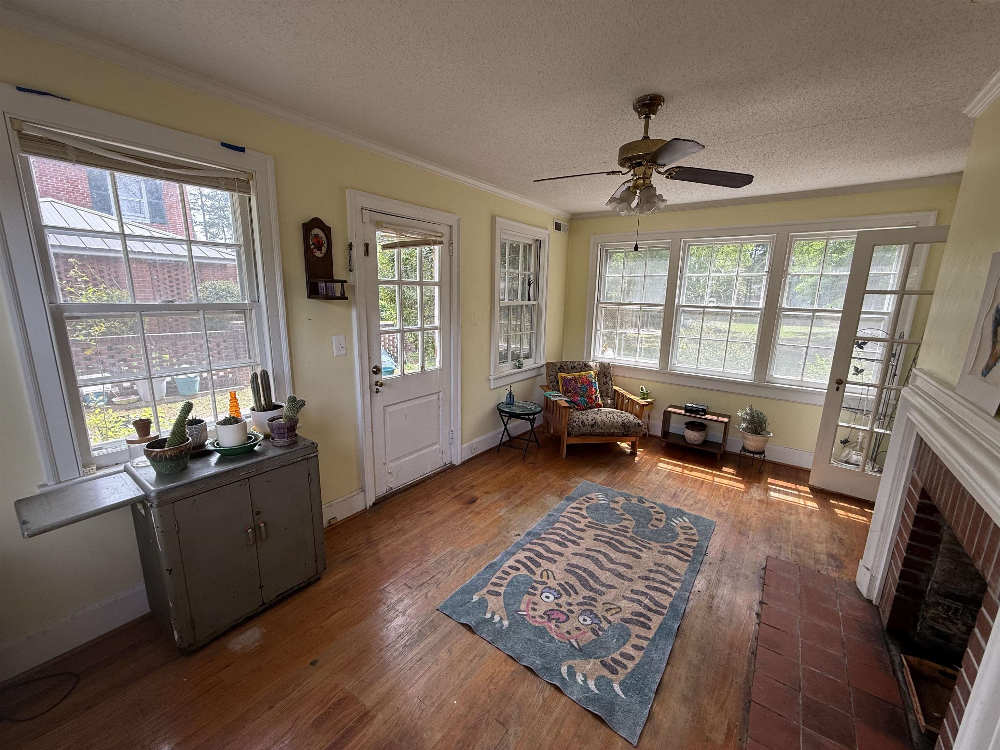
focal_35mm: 14
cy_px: 375
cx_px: 500
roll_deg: -0.9
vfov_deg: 85.7
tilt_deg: -10.6
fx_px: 404
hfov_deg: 102.1
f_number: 2.2
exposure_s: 1/106
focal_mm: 2.22
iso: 50
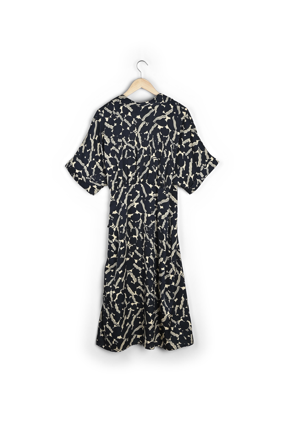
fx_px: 517
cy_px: 212
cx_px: 141
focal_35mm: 44
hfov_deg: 30.5
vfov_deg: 44.5
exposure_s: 1/125
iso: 100
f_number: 11
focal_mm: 44
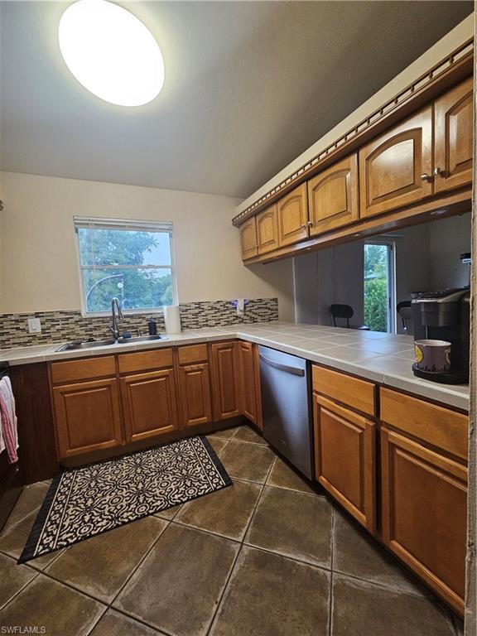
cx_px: 238
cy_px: 318
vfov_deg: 106.2
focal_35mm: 13
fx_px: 239
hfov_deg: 89.9
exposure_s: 1/60
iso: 320
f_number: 2.2
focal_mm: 2.2
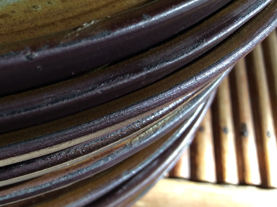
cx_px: 90
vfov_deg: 27.2
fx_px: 423
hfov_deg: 35.8
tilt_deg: -56.3
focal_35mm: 53
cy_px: 62
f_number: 2.4
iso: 40
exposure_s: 1/50
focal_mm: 3.3
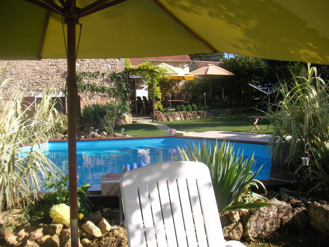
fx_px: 390
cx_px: 164
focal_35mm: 41
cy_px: 124
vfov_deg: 35.1
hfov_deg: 45.8
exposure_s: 1/740
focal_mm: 6.3
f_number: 3.5
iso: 50
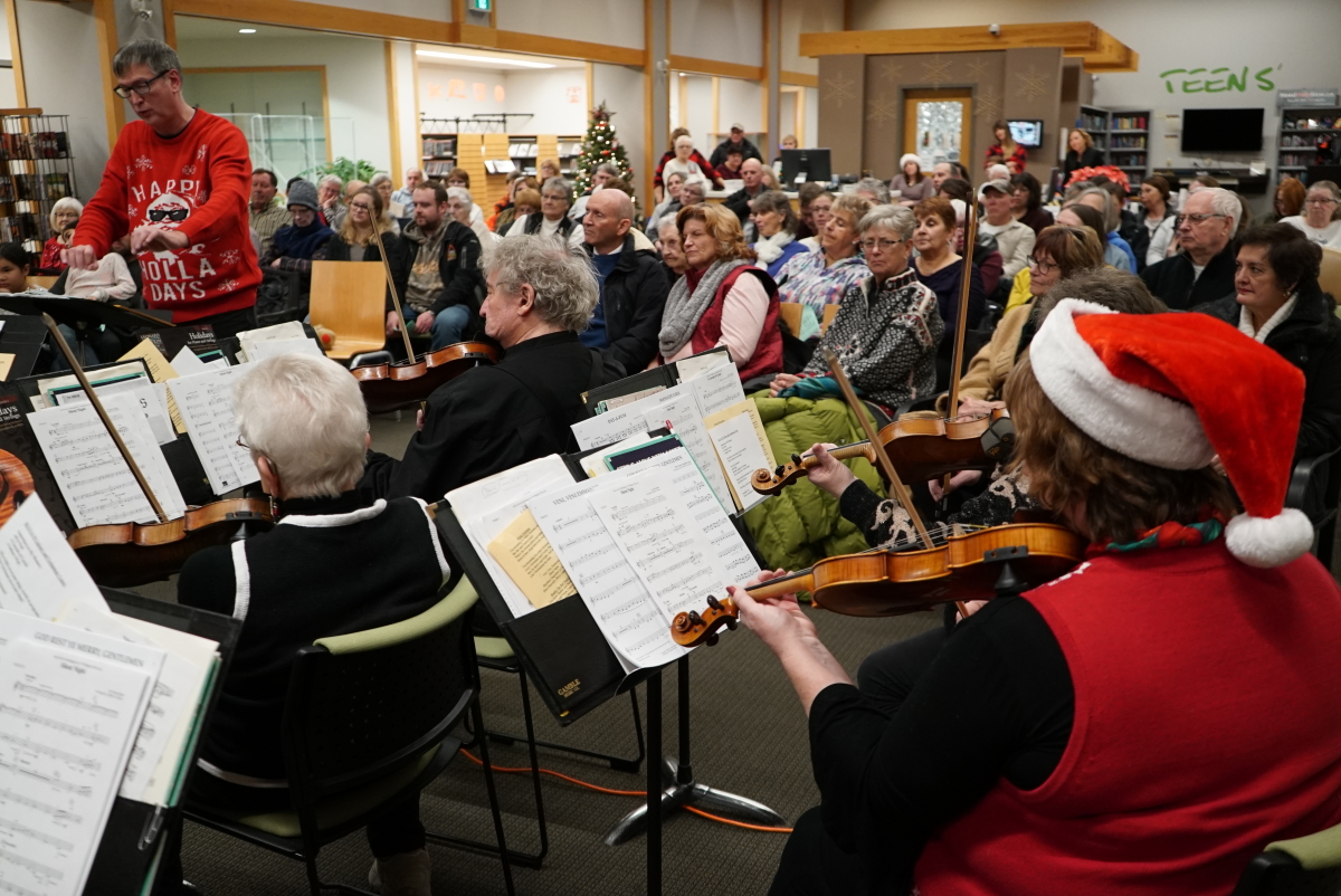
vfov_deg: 40.0
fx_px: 1230
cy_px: 448
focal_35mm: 33
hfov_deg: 57.2
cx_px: 670
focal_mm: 33
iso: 3200
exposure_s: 1/160
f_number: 4
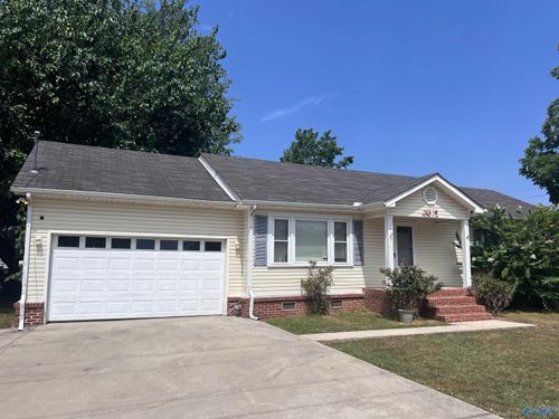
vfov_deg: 53.1
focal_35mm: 26
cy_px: 210
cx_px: 280
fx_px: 420
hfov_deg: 67.3
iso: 50
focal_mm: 5.7
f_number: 1.5
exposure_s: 1/8696
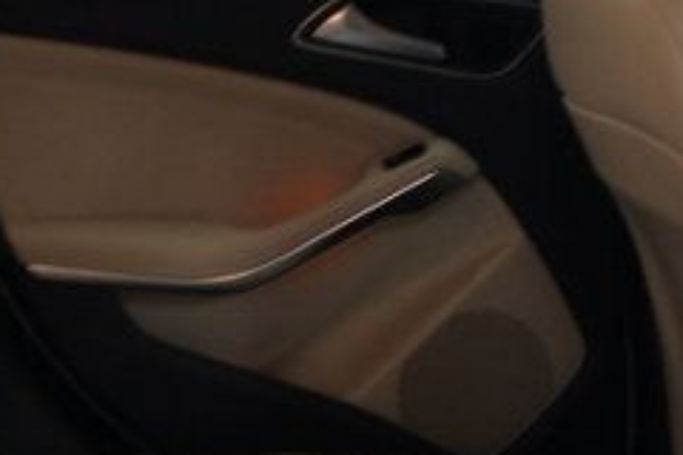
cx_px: 509
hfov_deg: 17.7
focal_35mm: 115
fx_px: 2182
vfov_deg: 11.8
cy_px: 442
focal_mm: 18
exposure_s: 1/30
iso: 640
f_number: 3.5
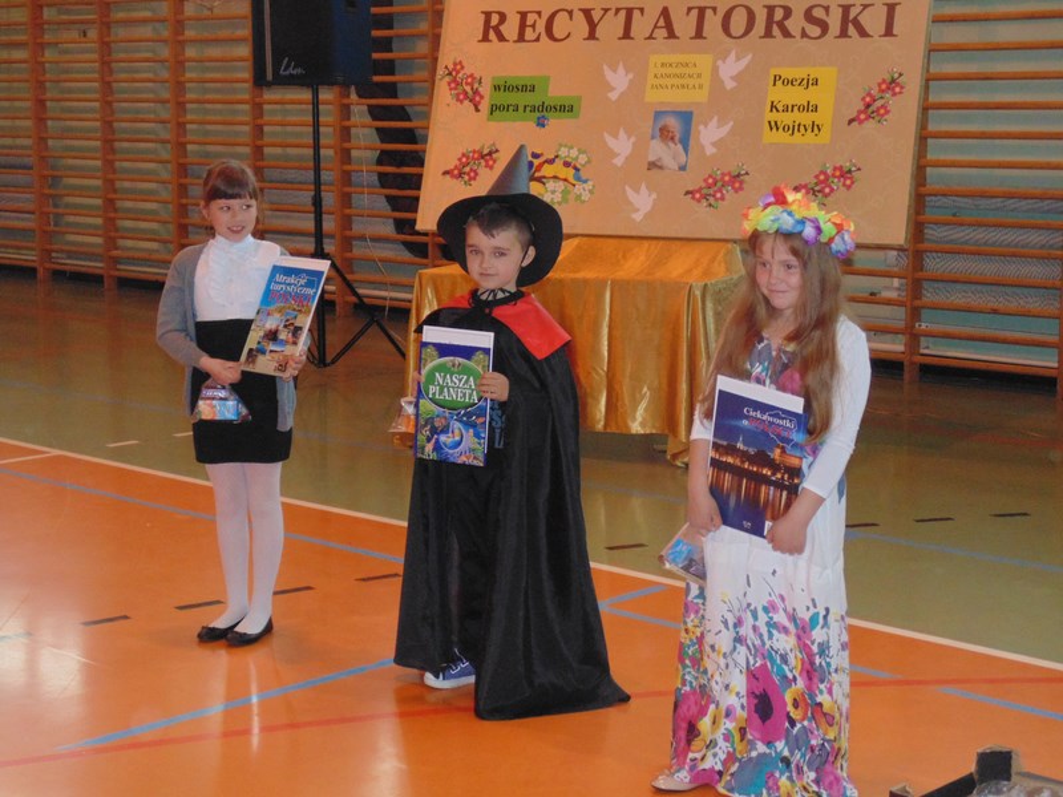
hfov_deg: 29.8
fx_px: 1996
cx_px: 532
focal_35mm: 65
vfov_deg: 22.6
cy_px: 398
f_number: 4.1
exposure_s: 1/60
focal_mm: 11.7
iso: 400
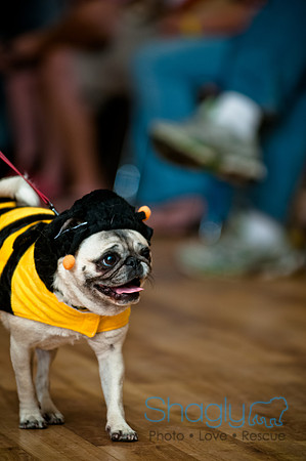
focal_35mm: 300
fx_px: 3834
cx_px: 153
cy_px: 230
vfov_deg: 6.9
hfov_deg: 4.6
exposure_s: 1/200
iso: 200
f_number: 2.8
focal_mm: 200
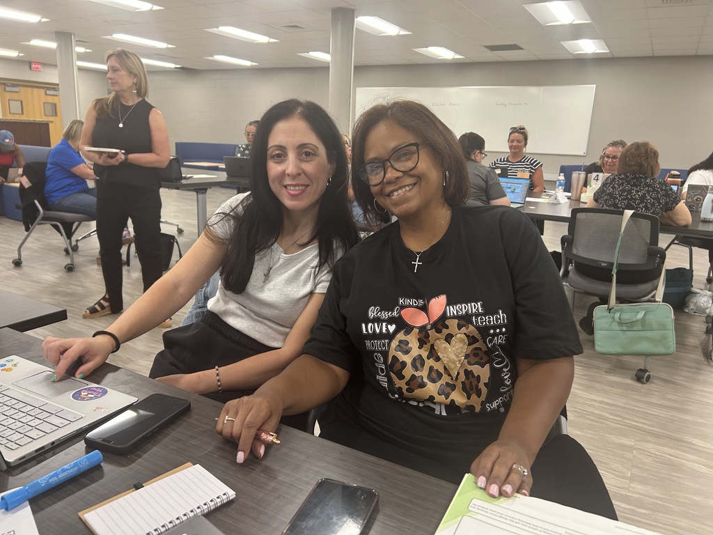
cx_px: 356
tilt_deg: -12.9
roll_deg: -2.7
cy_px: 268
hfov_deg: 67.3
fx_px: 536
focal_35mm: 26
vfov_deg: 53.1
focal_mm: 5.7
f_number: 1.5
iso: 100
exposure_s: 1/100
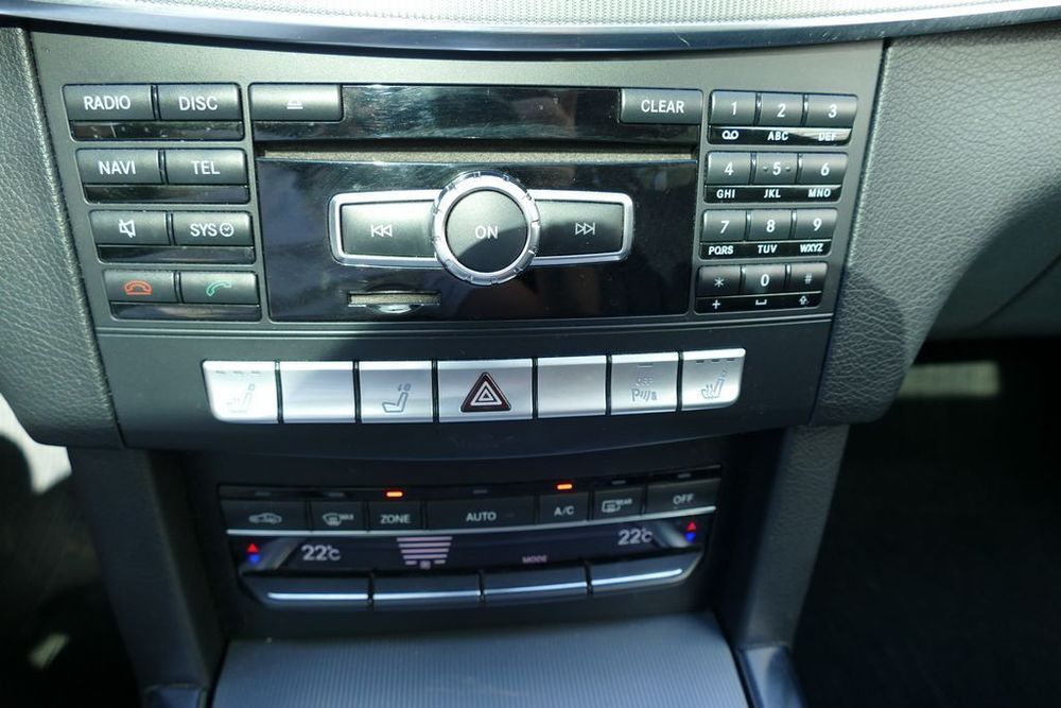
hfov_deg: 71.5
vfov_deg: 51.3
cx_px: 530
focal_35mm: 25
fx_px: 737
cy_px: 354
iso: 200
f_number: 2.8
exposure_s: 1/60
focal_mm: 9.12
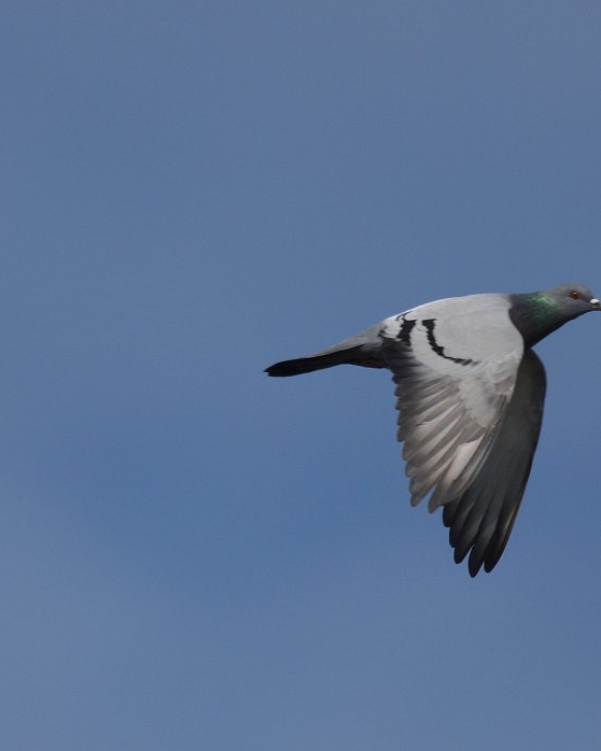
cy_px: 376
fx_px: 31408
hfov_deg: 1.1
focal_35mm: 1412
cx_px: 405
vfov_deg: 1.4
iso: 220
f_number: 6.7
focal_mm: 500
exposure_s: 1/1600
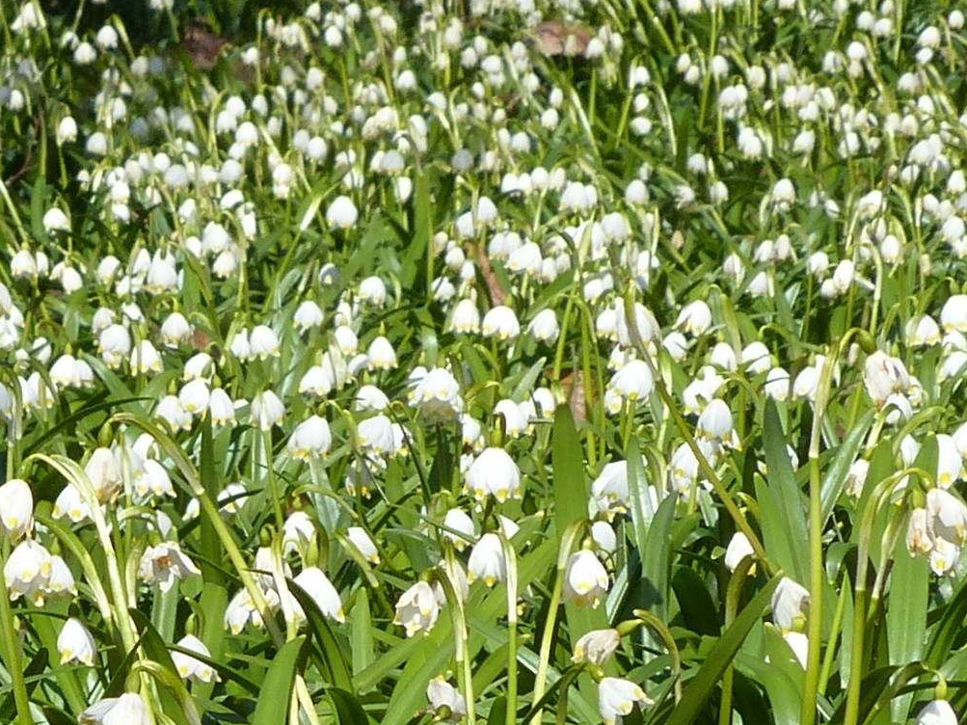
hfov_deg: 5.8
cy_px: 755
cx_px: -144
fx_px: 9581
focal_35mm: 343
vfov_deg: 4.3
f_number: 4
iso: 100
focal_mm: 15.5
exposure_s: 1/640
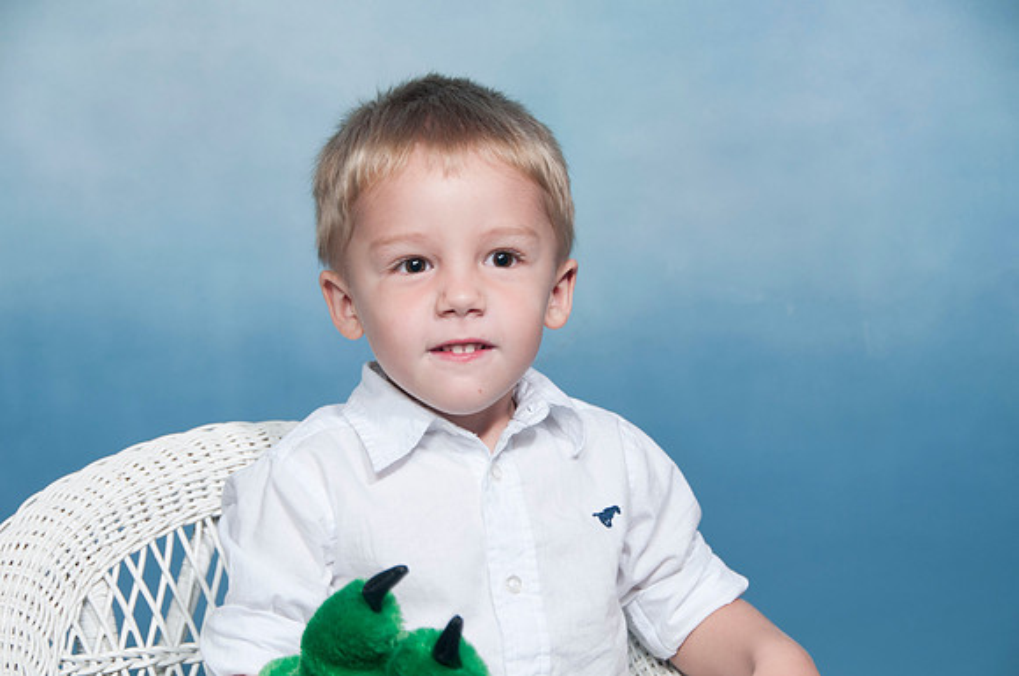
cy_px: 338
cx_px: 510
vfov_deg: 13.0
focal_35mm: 105
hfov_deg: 19.5
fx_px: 2968
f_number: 7.1
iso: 100
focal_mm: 70
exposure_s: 1/60
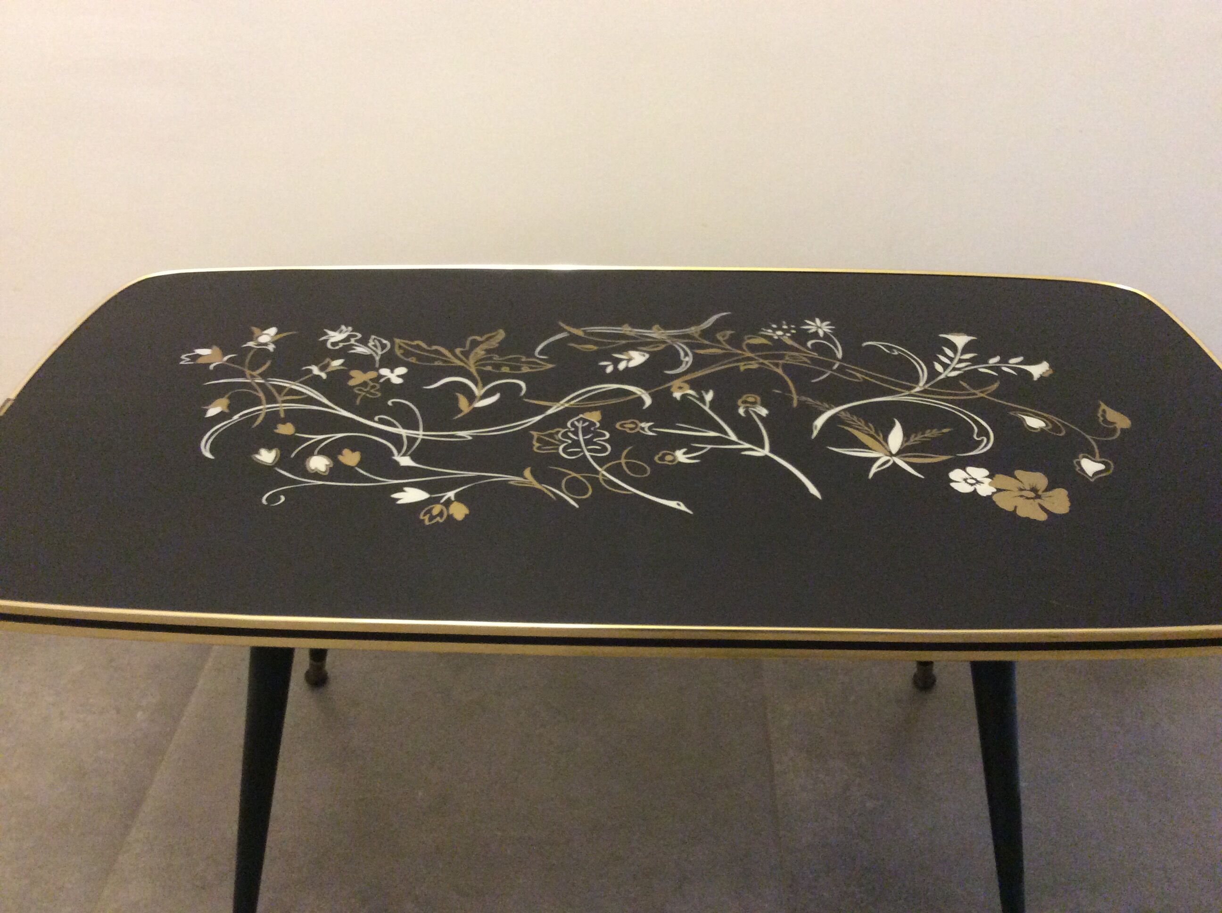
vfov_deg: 44.1
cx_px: 611
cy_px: 456
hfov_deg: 56.9
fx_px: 1128
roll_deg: +0.1
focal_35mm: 32
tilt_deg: -37.1
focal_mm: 3.3
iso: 250
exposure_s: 1/20
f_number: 2.4
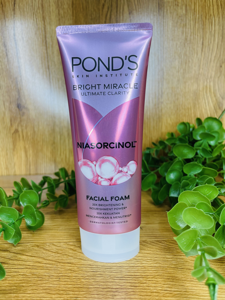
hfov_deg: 53.1
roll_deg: +2.3
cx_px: 112
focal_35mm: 26
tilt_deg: -8.9
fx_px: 225
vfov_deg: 67.3
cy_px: 150
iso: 32
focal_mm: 4.2
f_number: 1.6
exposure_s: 1/121
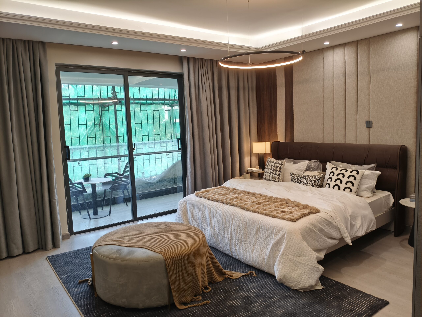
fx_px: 317
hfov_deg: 67.3
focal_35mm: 26
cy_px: 158
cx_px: 211
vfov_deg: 53.1
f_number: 1.5
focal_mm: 4.94
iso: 500
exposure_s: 1/50
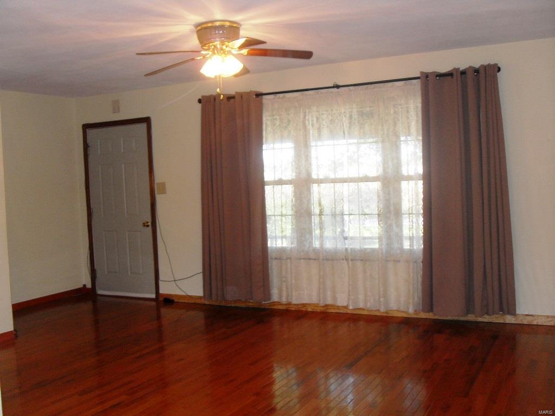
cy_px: 208
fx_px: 593
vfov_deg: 38.7
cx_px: 278
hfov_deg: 50.1
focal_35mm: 37
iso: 100
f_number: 2.8
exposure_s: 1/45
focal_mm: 6.3
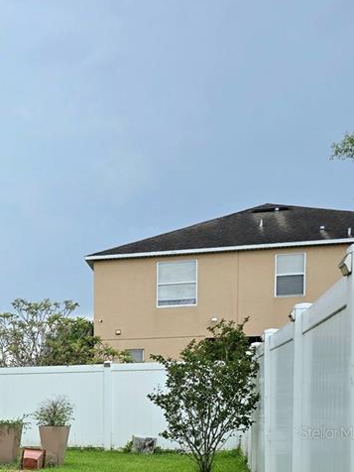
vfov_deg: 31.5
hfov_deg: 23.0
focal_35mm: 58
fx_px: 791
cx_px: -76
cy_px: 432
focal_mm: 6.3
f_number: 1.7
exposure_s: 1/526
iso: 12
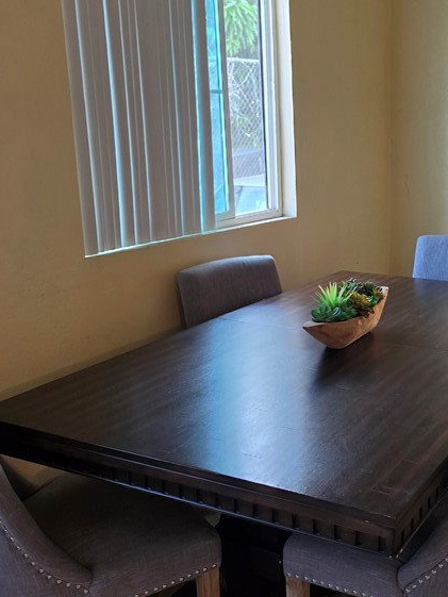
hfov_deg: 33.1
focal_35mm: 42
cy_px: 298
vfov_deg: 44.8
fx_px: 724
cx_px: 378
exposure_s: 1/120
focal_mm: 6.5
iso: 250
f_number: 1.4
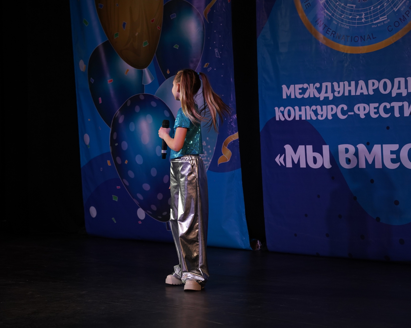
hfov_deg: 20.4
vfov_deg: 16.4
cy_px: 165
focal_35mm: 94
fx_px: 1143
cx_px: 175
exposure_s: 1/400
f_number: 4
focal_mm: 83
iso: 1600
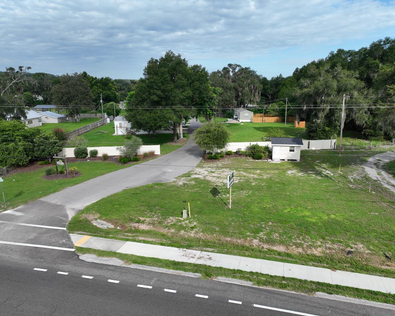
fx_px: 304
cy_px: 159
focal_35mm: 26
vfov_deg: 54.9
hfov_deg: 66.0
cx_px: 201
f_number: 2.8
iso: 110
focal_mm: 12.29
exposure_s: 1/1250
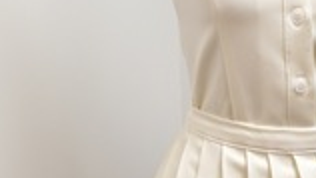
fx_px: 1274
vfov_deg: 8.0
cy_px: 38
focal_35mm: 152
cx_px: 292
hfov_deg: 14.0
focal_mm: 34
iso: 1250
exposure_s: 1/100
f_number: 5.6
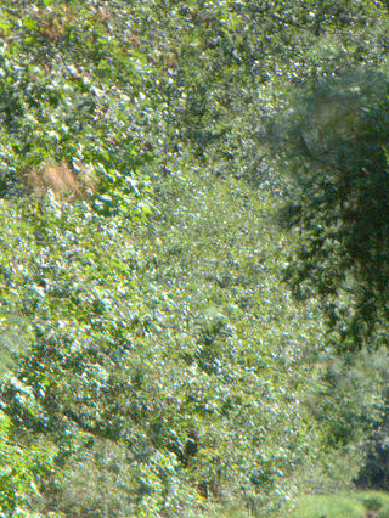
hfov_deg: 2.0
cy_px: 269
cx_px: -13
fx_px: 10954
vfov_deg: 2.7
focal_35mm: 732
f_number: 5.6
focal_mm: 135
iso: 400
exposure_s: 1/400
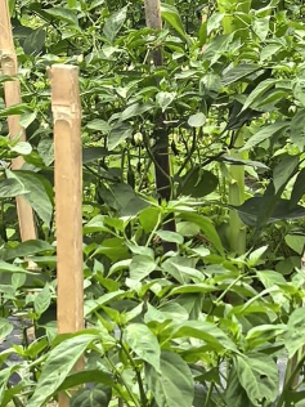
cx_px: 172
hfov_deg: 7.0
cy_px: -15
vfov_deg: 9.2
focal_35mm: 213
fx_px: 2502
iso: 50
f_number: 2
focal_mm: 6.98
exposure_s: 1/265
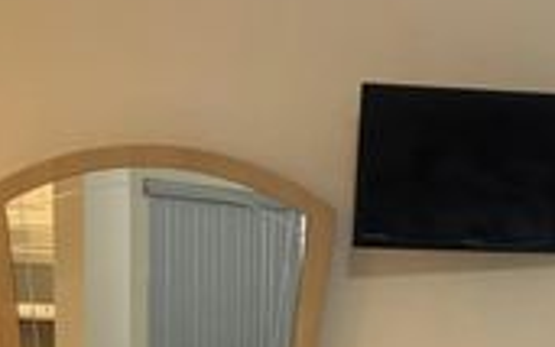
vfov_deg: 13.0
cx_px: 383
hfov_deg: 21.7
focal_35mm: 95
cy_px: 519
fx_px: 1437
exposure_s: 1/60
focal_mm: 6.76
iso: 250
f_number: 1.78
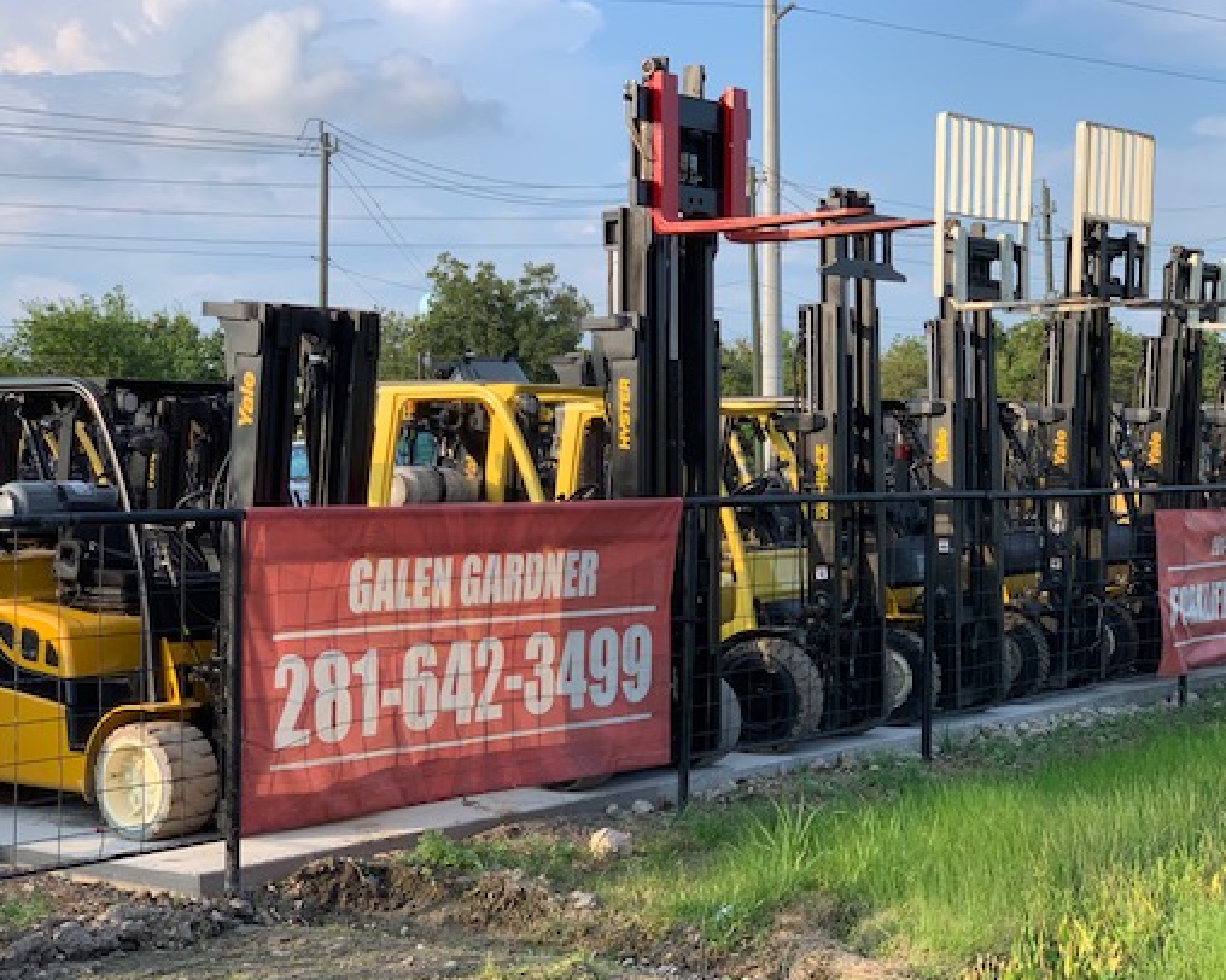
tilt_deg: +0.1
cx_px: 695
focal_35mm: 64
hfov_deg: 29.6
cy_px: 504
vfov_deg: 23.8
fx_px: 2321
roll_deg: -0.4
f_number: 2.4
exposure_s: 1/564
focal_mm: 6
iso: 16
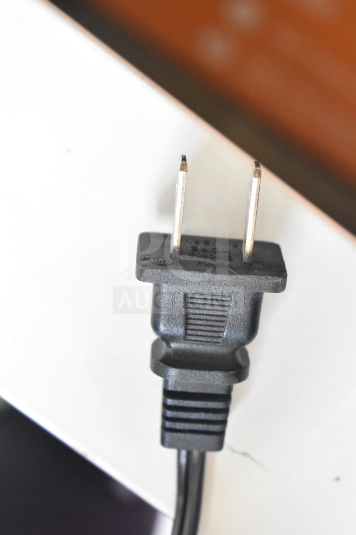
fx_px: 1224
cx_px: 178
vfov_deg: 24.6
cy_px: 268
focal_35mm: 82
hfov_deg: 16.6
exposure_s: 1/100
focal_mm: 55
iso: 4500
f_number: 5.6
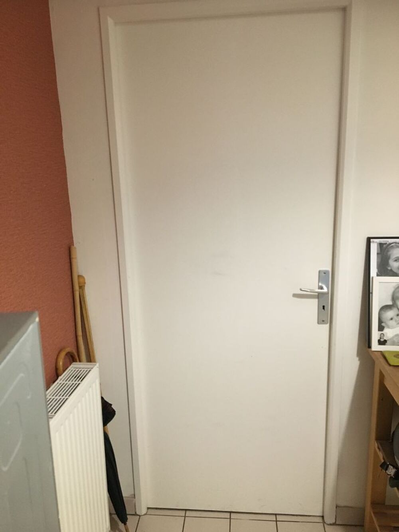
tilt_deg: -13.6
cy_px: 266
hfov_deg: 48.2
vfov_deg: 61.7
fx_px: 446
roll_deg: +0.4
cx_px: 200
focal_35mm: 29
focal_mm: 4.15
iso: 200
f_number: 2.2
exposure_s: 1/25
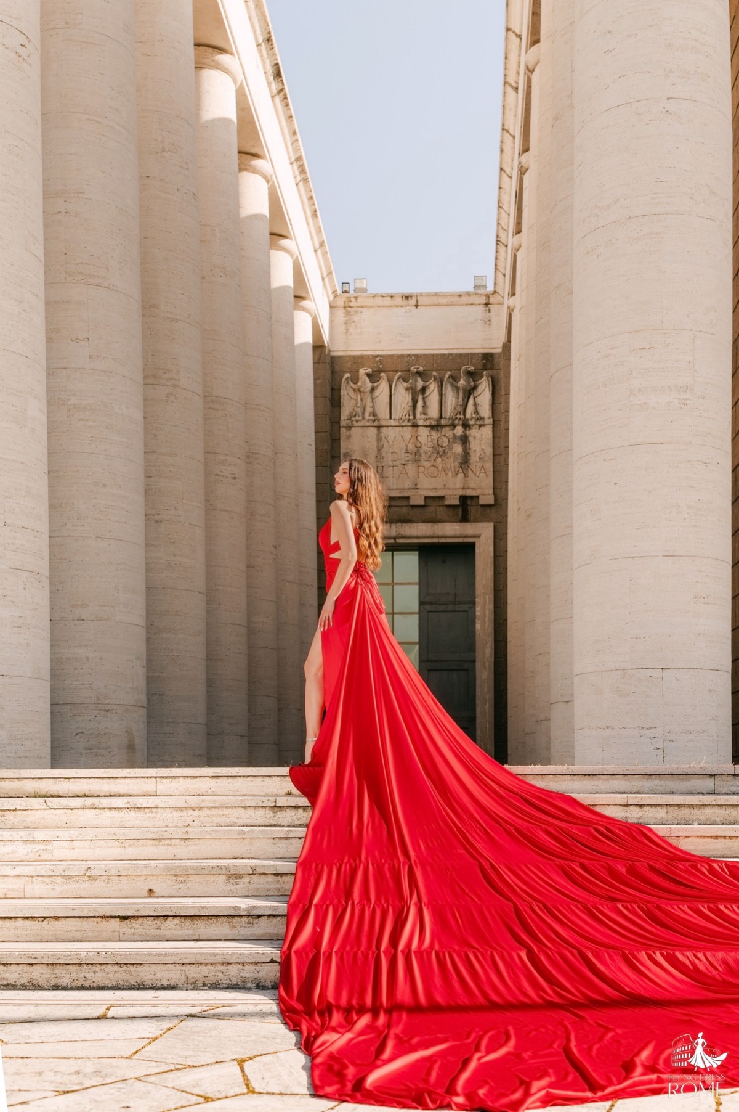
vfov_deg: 54.5
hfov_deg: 37.8
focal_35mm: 35
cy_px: 556
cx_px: 370
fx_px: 1079
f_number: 4.5
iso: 200
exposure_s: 1/1250
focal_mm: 35
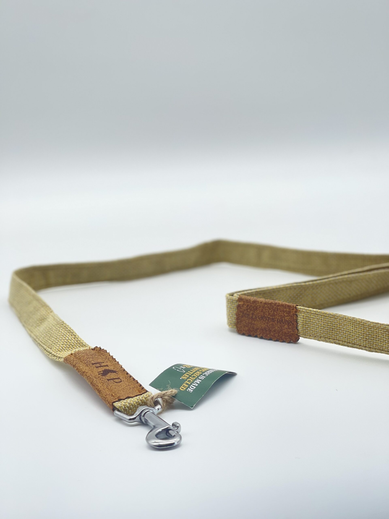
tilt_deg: -17.2
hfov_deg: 22.9
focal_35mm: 64
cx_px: 194
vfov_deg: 30.3
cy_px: 260
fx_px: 959
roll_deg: +3.8
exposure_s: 1/100
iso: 32
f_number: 2.2
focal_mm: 7.5
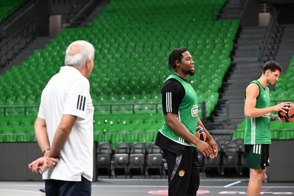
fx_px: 784
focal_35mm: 96
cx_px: 147
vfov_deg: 14.3
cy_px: 98
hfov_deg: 21.2
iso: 2500
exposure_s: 1/500
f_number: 3.5
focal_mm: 96
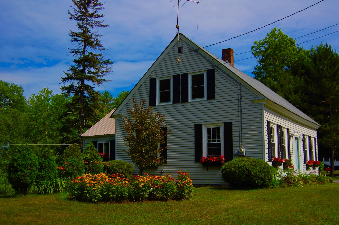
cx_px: 170
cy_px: 112
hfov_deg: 49.6
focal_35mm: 39
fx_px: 367
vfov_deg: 34.1
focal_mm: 26
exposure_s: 1/4000
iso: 200
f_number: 4
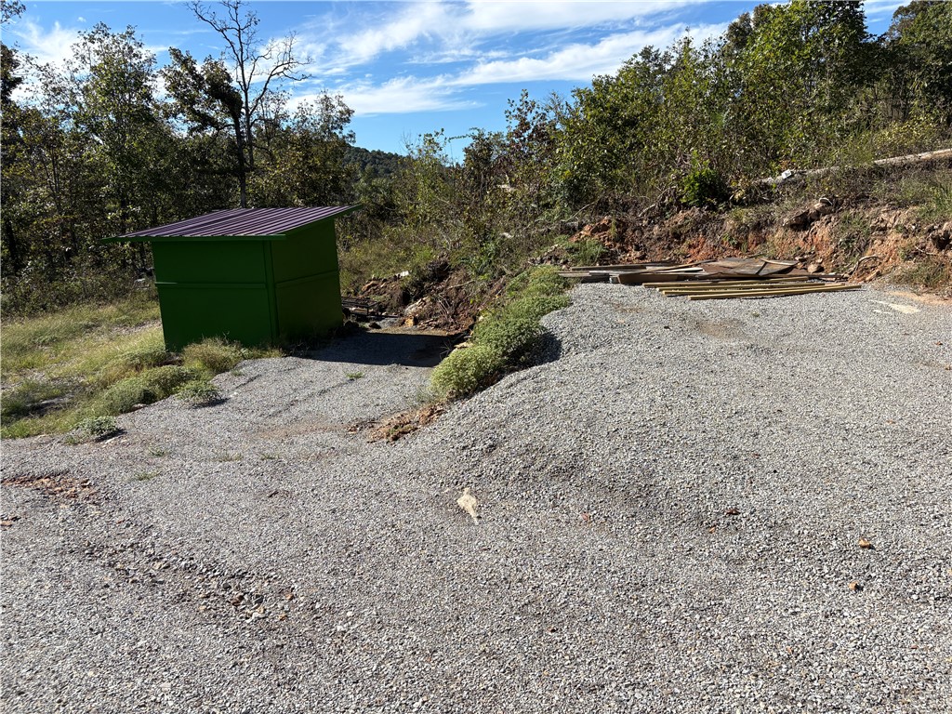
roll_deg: +1.0
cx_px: 476
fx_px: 715
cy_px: 357
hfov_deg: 67.3
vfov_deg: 53.1
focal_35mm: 26
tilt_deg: -11.3
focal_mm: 5.96
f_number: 1.6
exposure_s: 1/3279
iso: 50
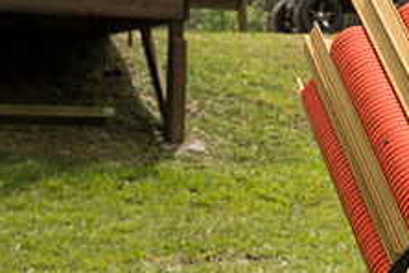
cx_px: 459
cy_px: 72
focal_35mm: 94
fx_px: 1068
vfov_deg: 14.5
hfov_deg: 20.6
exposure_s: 1/250
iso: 160
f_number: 9
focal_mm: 36
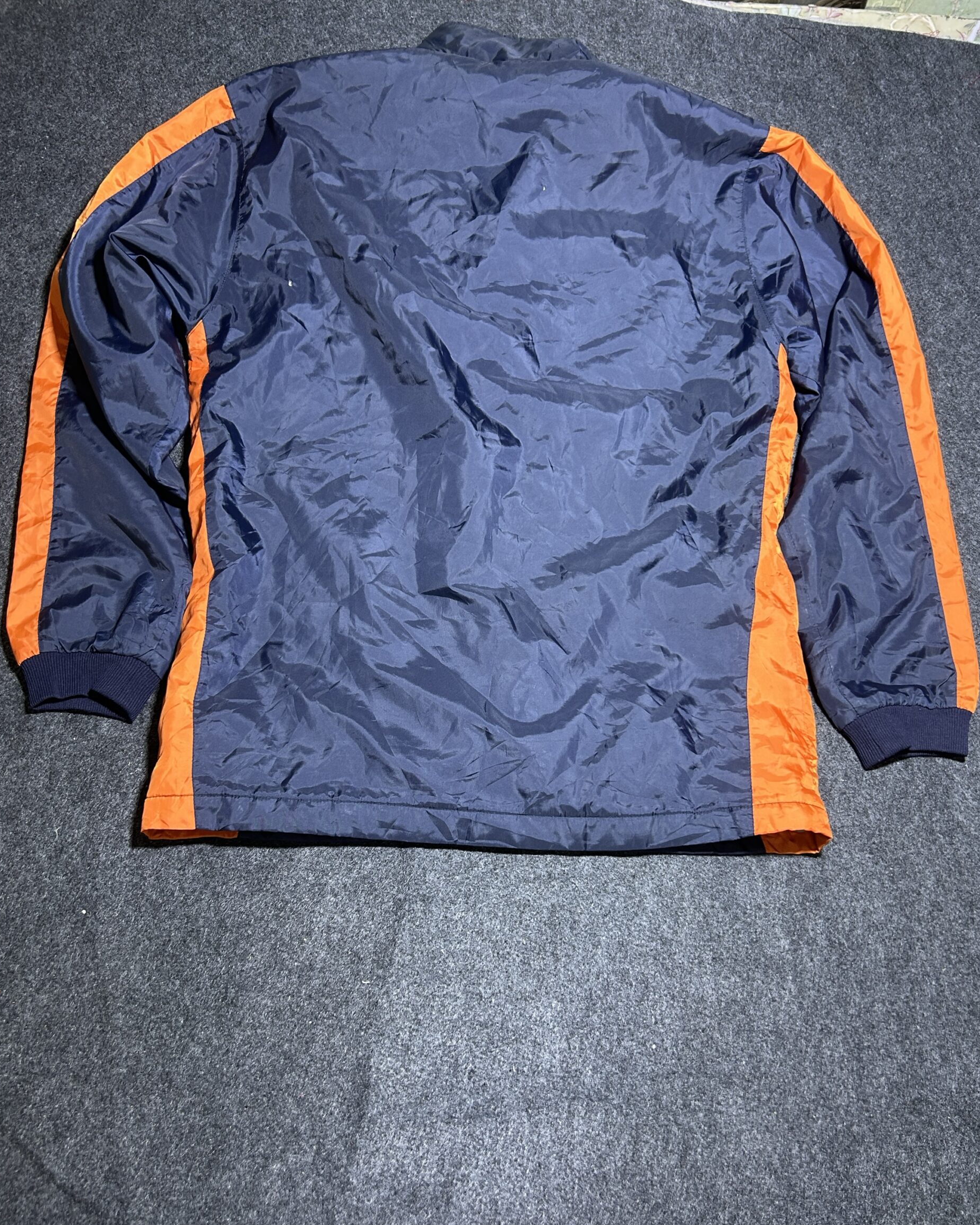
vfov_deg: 62.1
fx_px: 1015
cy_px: 658
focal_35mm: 28
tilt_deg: -60.3
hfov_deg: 51.5
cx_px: 491
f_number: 1.5
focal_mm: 5.7
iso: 125
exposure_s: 1/50
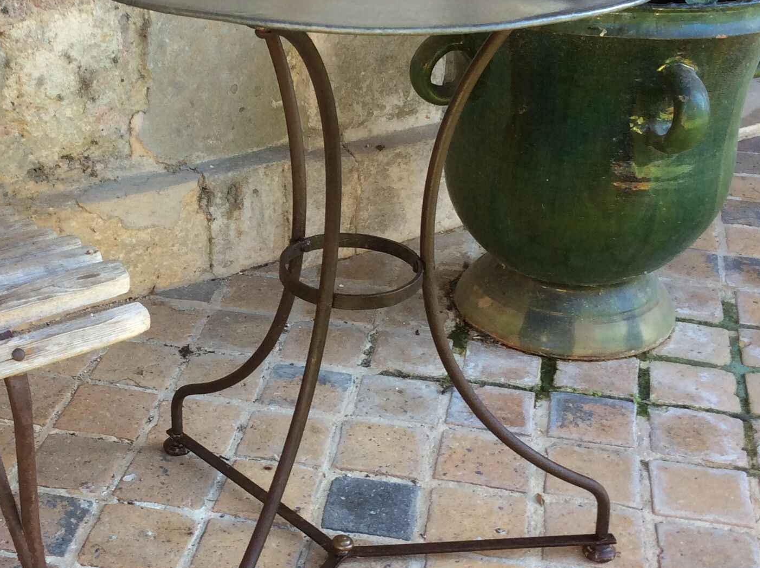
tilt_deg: -27.6
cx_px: 247
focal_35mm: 59
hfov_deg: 32.4
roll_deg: -1.1
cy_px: 294
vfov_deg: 24.7
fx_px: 1293
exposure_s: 1/50
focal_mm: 3.3
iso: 32
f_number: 2.4
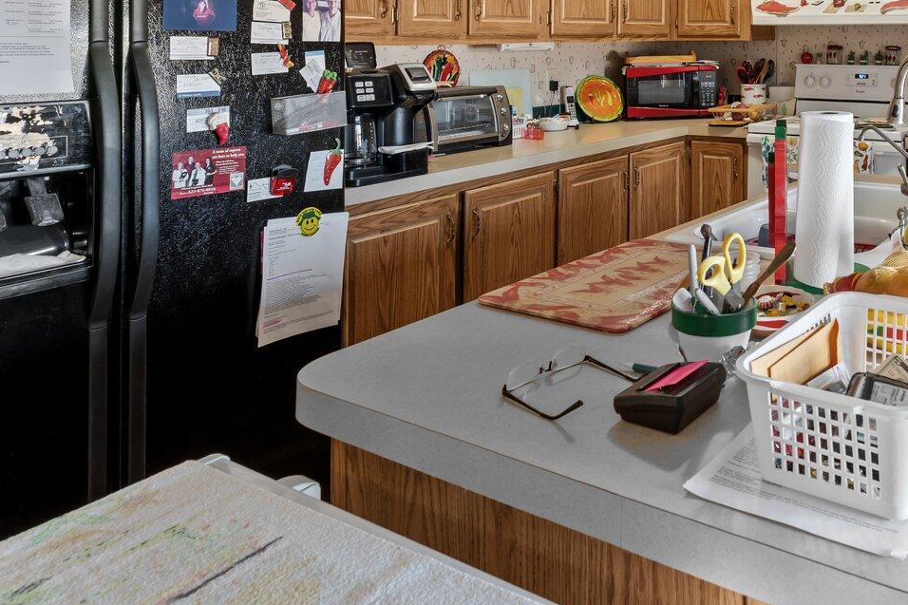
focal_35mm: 30
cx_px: 755
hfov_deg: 56.4
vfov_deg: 39.2
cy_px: 20
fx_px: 756
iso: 400
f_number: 8
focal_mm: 14
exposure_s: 1/2
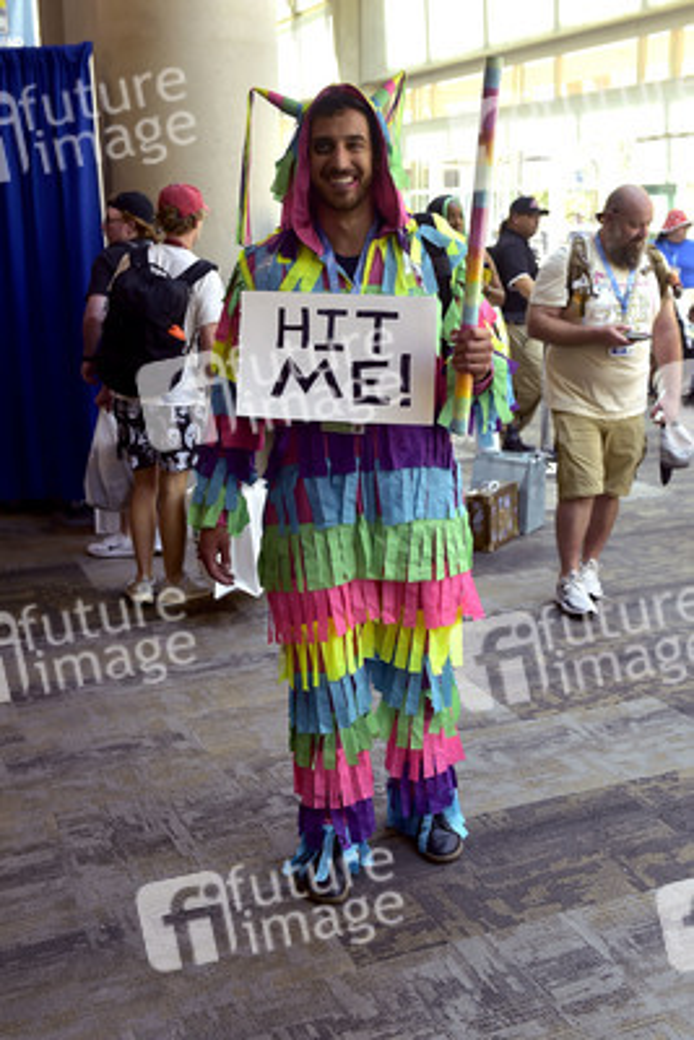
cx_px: 347
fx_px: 1011
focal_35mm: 35
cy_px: 520
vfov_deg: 54.4
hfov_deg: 37.9
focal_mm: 35
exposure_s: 1/250
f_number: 4
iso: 400
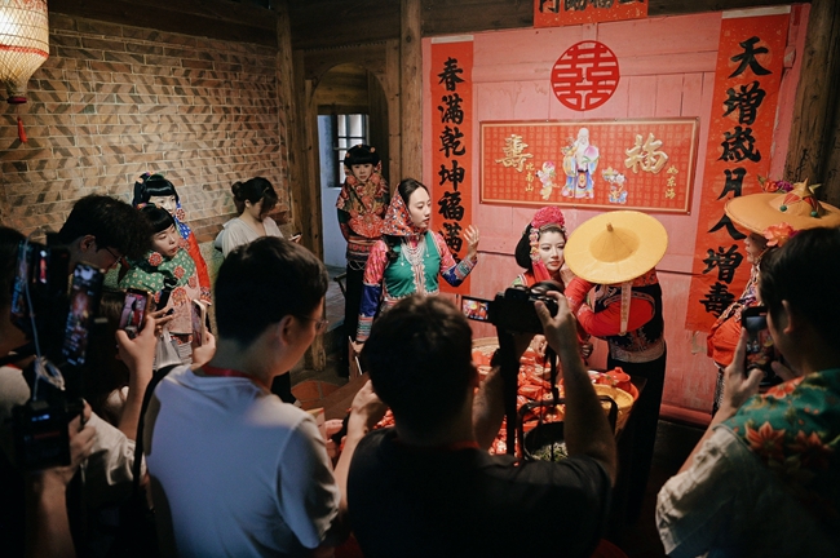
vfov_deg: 53.0
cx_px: 420
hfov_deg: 73.8
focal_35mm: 24
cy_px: 279
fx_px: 559
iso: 1600
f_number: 2.8
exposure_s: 1/323
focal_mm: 24
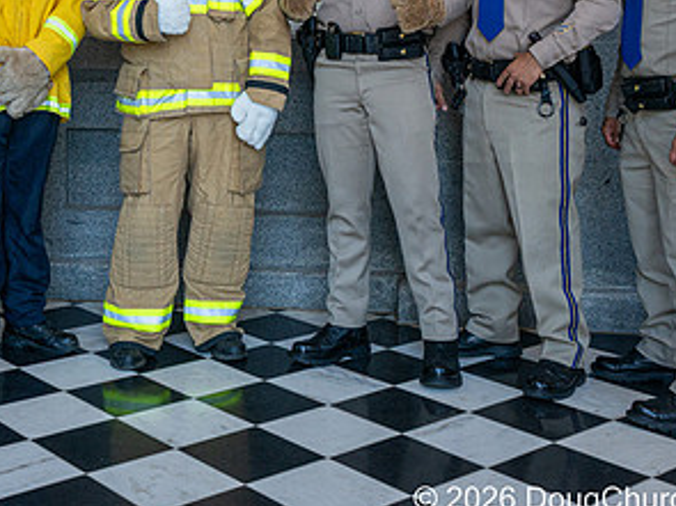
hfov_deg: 32.0
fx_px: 1152
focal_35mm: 59
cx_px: 156
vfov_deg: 24.3
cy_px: 84
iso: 1000
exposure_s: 1/60
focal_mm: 28
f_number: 8
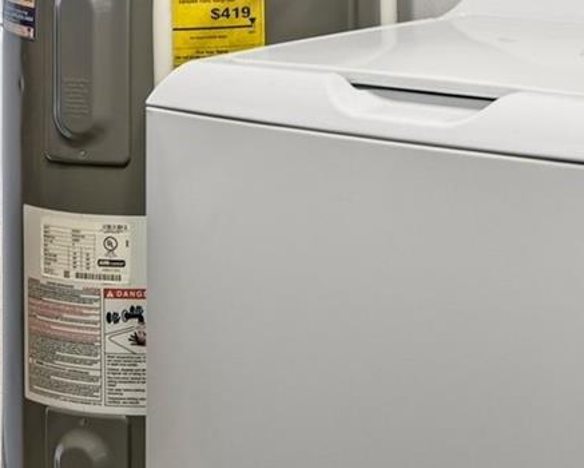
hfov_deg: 18.2
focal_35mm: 103
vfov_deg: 14.1
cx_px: 564
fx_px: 1781
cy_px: -207
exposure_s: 1/10
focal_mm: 30
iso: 400
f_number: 8
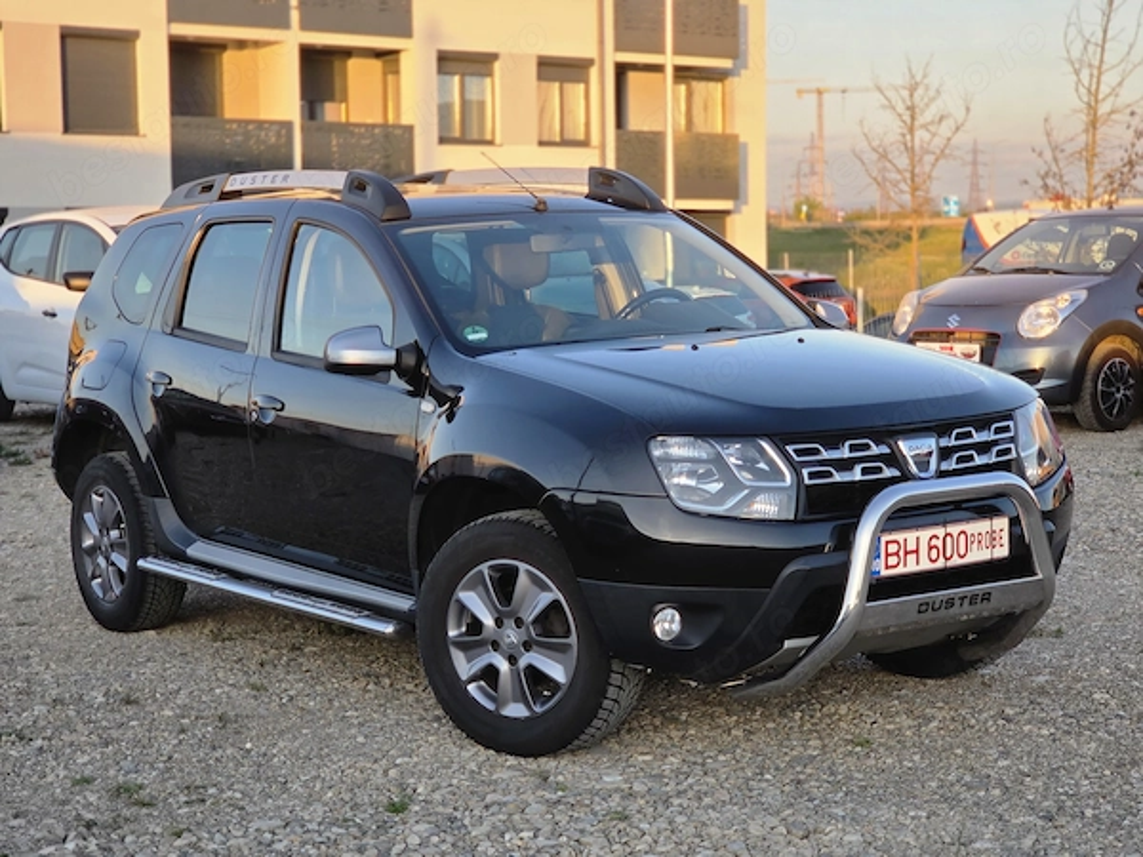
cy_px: 428
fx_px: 2278
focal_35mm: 69
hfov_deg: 28.2
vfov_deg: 21.3
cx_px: 572
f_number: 2.4
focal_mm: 7
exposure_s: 1/168
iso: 25
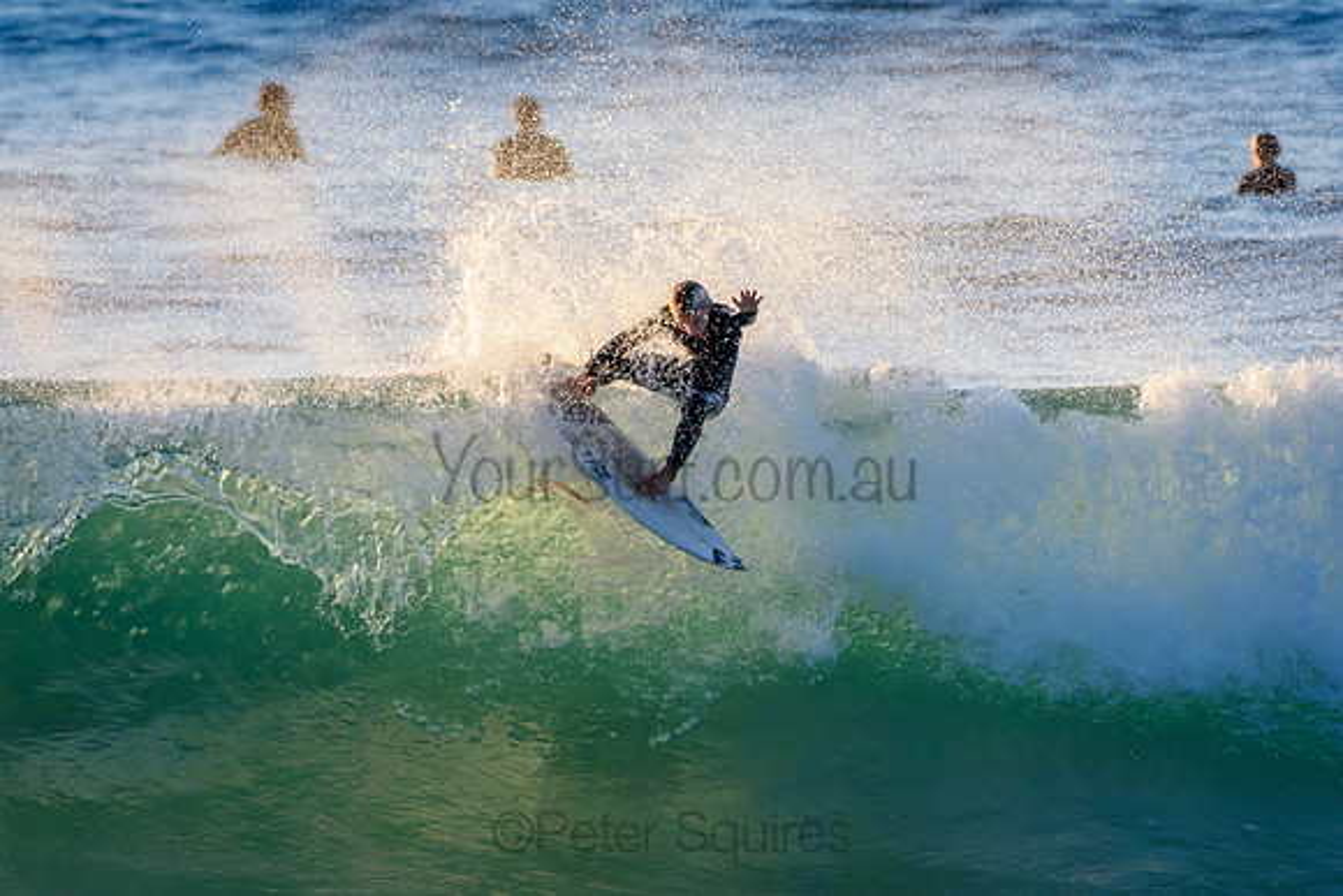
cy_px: 448
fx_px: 27984
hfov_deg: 2.7
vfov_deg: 1.8
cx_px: 672
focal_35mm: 750
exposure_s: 1/1600
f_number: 5.6
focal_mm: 500
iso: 640
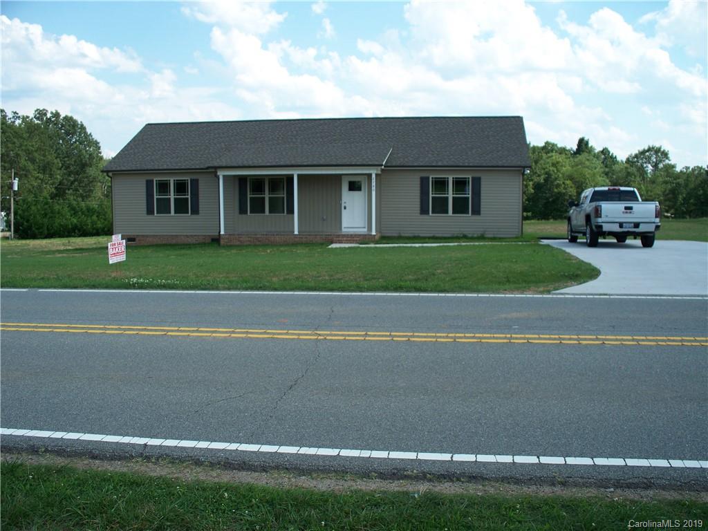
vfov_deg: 39.7
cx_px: 354
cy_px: 266
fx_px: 736
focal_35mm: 36
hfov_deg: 51.4
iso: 64
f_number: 2.8
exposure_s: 1/640
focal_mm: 7.54
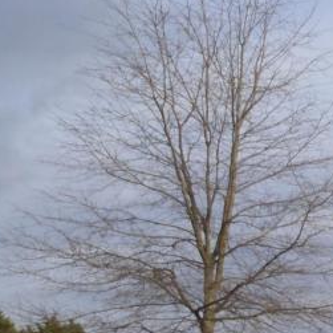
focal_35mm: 137
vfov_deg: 12.5
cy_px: 397
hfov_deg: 12.1
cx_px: 521
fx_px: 1491
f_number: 13
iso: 125
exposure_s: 1/80
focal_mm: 6.83
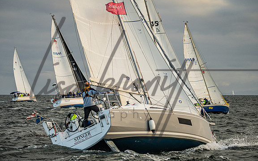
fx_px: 978
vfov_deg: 9.4
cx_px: 130
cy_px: 87
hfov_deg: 15.0
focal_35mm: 139
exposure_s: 1/2500
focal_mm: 120
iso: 640
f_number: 4.5
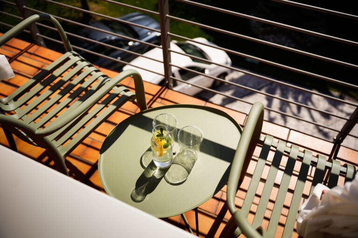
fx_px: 308
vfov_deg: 42.3
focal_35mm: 31
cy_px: 119
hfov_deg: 60.3
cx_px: 179
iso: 100
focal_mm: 31
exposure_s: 1/5000
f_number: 2.8
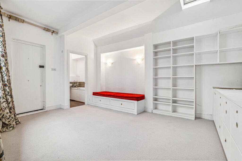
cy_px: 80
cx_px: 121
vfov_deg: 73.8
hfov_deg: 96.7
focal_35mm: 16
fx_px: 108
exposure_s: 1/3.33
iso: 400
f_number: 11
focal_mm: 16
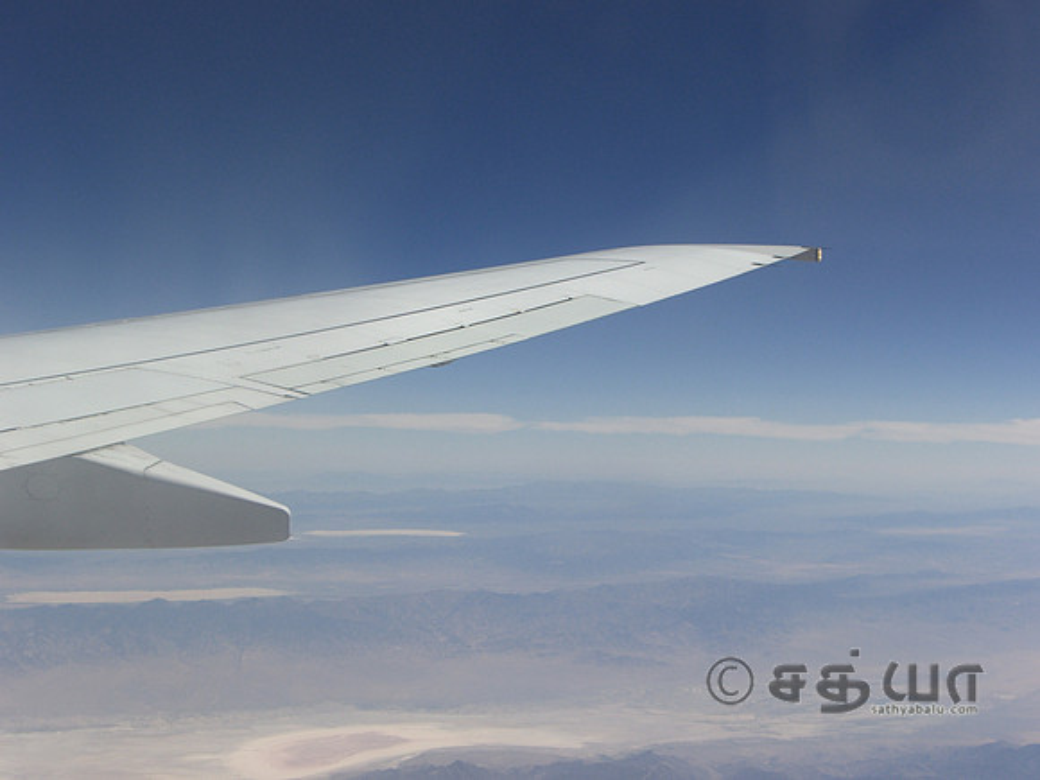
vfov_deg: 25.7
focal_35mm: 57
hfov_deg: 33.8
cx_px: 520
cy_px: 390
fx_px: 1713
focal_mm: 11.8
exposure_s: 1/500
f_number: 5
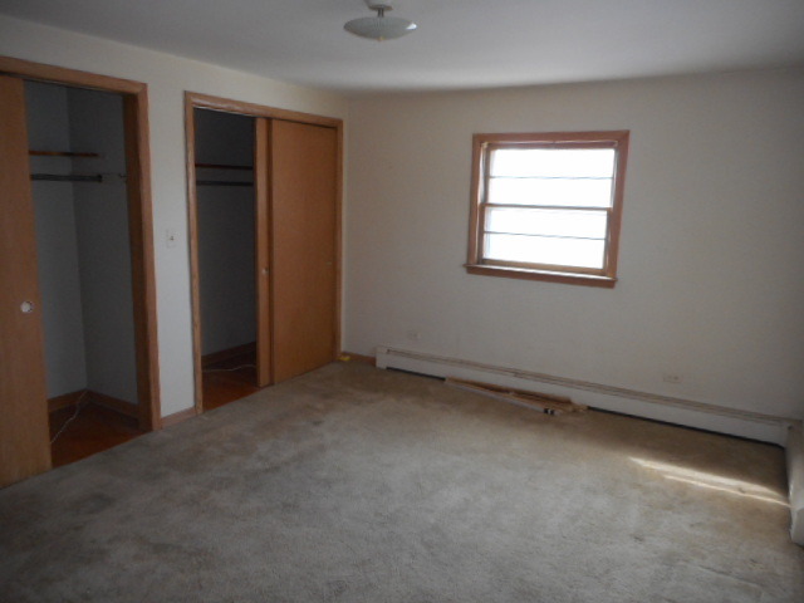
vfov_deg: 54.9
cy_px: 302
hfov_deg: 69.4
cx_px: 402
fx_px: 581
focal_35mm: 25
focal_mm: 4.5
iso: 180
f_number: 3.7
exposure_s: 1/30
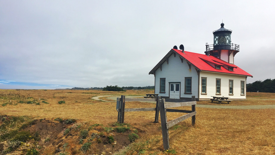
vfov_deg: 36.7
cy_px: 78
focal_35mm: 32
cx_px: 137
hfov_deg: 61.0
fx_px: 233
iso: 25
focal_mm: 4.15
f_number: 2.2
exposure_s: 1/3077
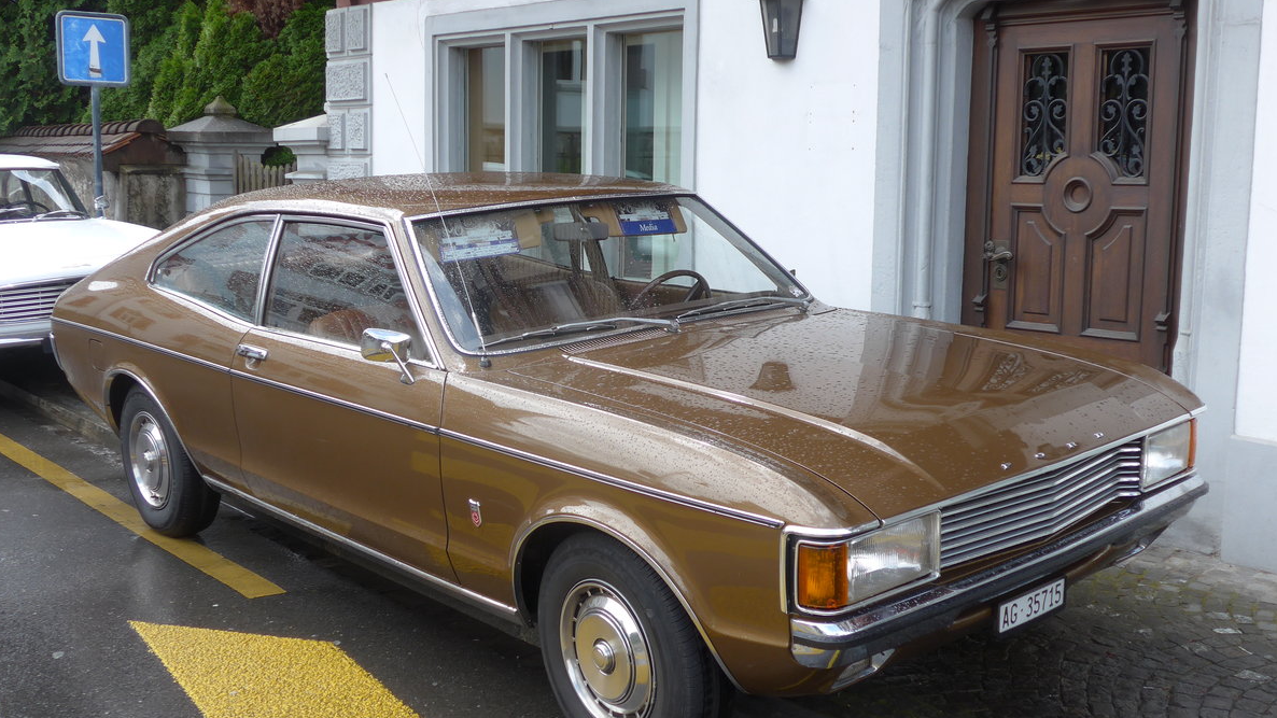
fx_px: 1456
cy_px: 368
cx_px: 635
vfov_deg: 27.7
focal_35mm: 43
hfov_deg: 47.4
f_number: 2.8
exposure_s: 1/400
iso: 80
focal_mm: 8
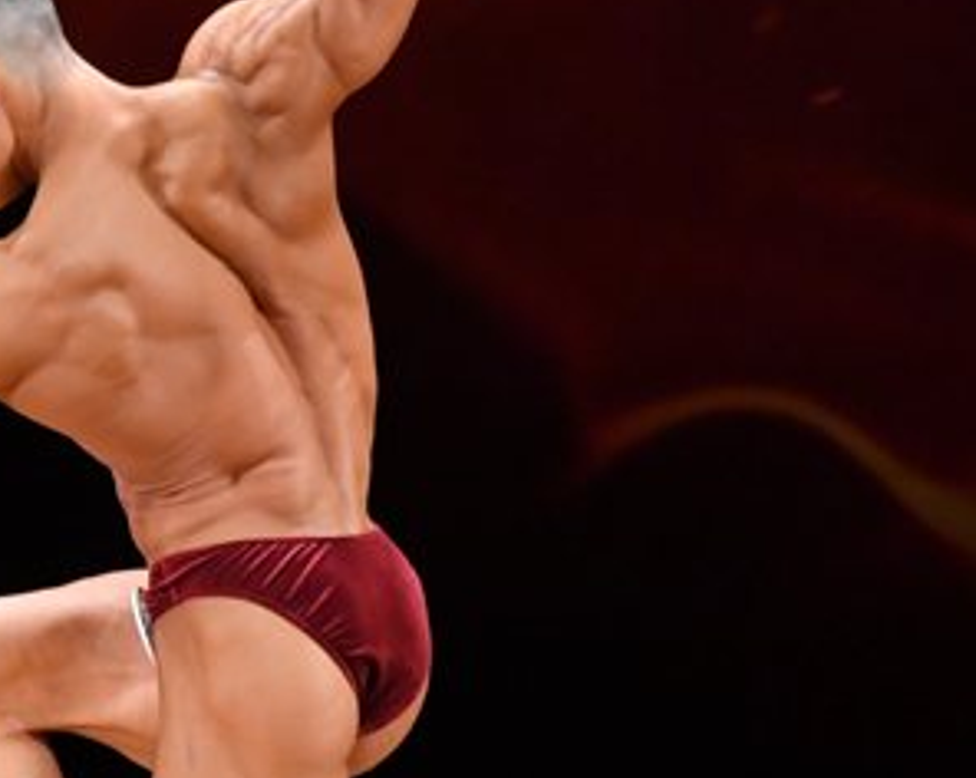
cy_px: 330
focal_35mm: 775
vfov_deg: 2.0
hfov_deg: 2.5
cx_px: 176
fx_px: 22357
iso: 4000
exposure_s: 1/400
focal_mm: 210
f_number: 5.6
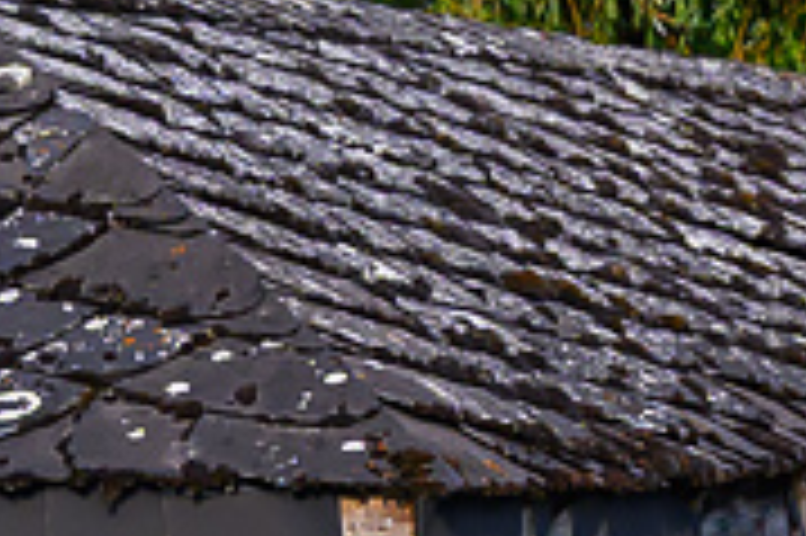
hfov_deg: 7.2
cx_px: -225
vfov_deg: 4.7
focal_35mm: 282
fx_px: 6308
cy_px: 1473
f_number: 8
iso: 200
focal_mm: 28
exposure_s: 1/250
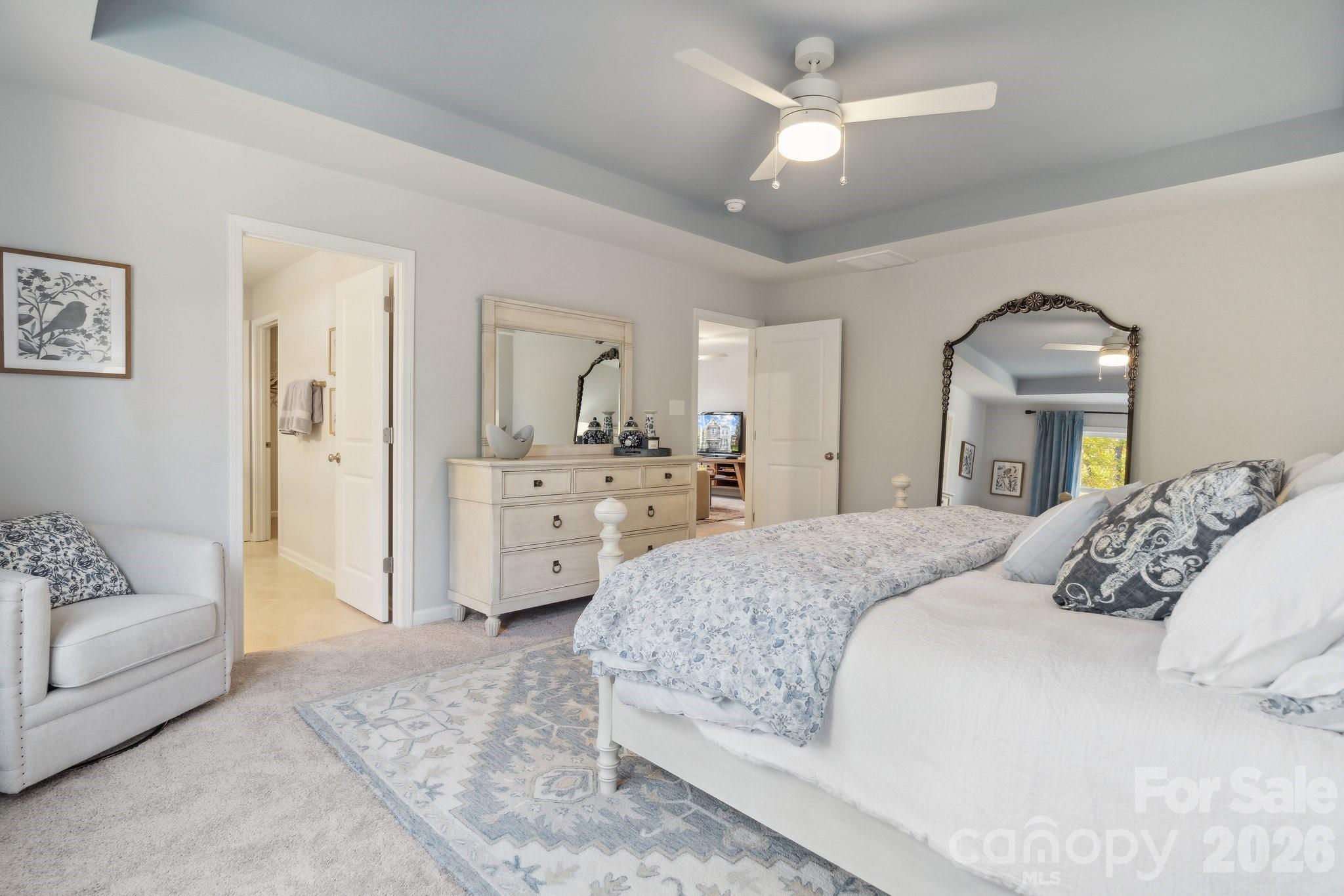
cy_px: 448
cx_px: 672
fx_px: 635
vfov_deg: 70.4
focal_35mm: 17
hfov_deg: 93.3
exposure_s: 1/6
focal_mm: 17
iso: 250
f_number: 7.1
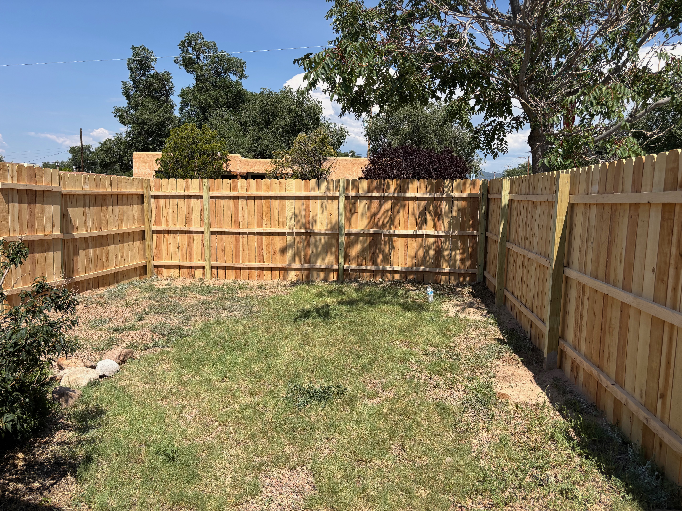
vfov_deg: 53.1
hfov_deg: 67.3
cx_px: 341
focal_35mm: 26
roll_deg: -1.9
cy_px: 256
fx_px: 512
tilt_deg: -4.6
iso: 50
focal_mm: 5.96
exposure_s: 1/3534
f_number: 1.6
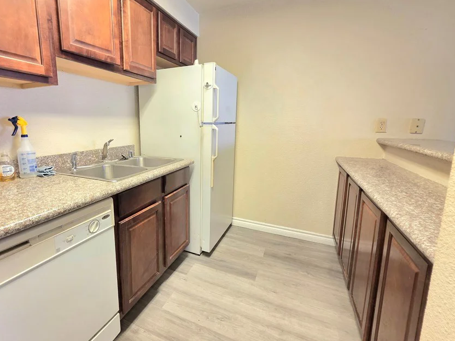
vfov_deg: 78.0
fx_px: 210
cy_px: 159
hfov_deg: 93.5
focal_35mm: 16
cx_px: 188
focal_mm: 2.2
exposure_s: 1/60.2
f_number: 1.9
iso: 250
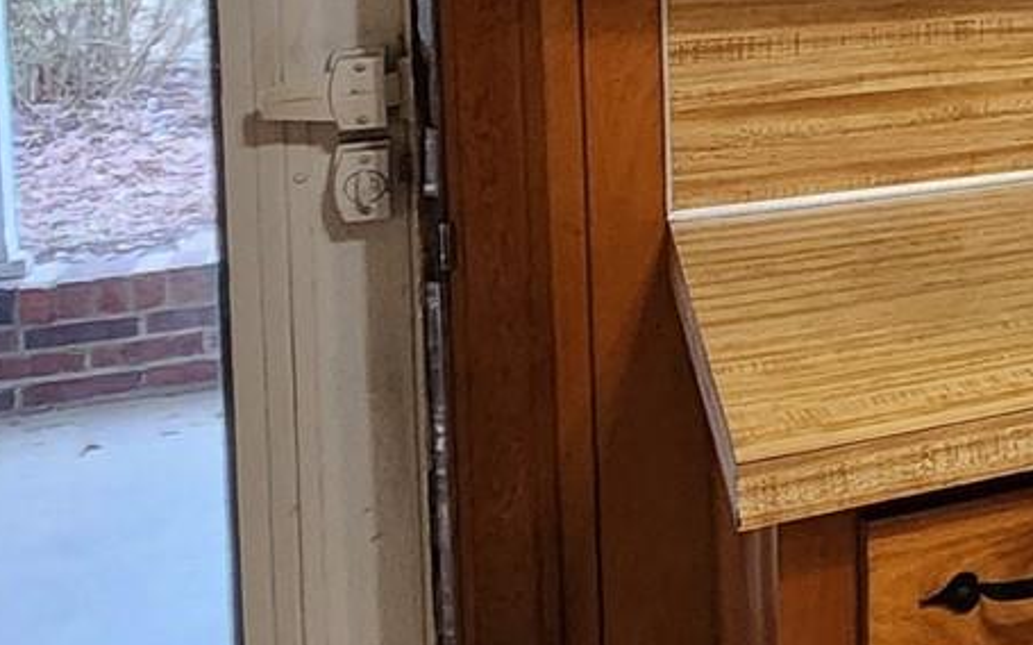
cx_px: 2018
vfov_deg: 19.6
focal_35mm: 62
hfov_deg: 19.7
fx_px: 1745
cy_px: -154
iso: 400
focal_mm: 2.2
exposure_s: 1/60
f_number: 2.2
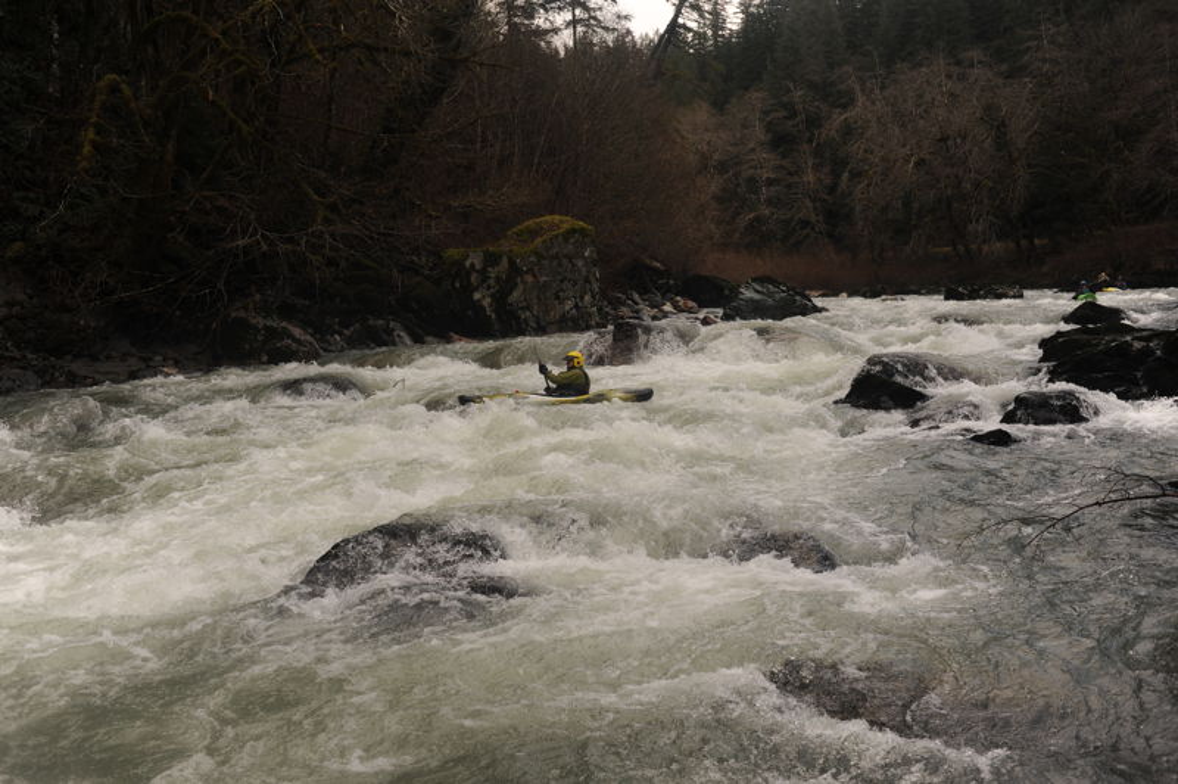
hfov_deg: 54.5
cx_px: 589
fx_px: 1144
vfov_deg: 37.8
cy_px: 392
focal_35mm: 35
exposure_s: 1/800
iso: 320
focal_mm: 35
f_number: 5
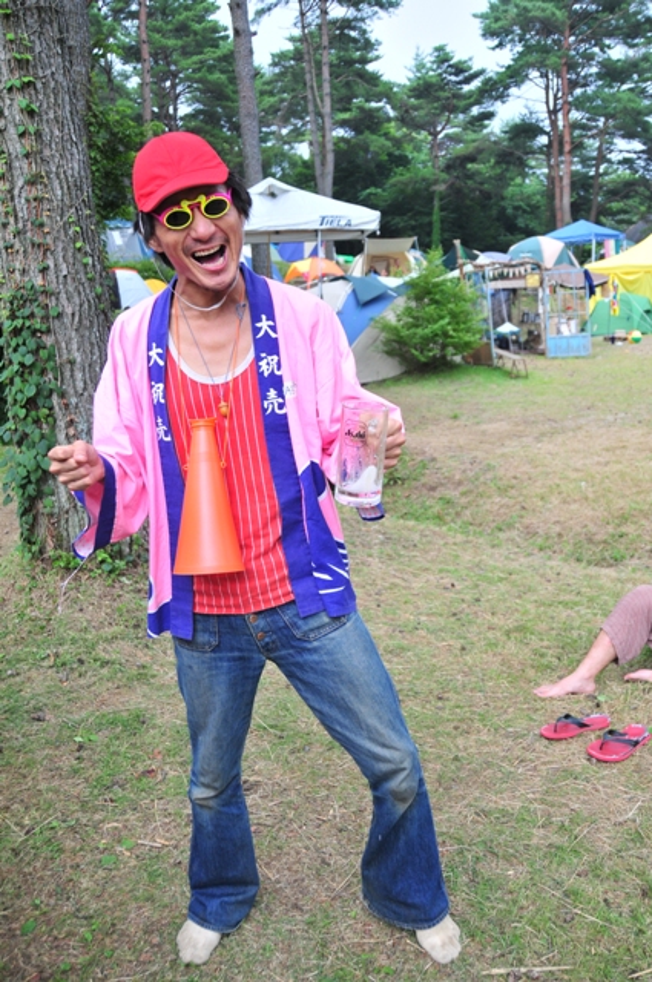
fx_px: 817
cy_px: 491
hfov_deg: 43.5
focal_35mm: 30
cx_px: 326
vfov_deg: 62.0
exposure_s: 1/320
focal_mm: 20
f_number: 3.5
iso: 400
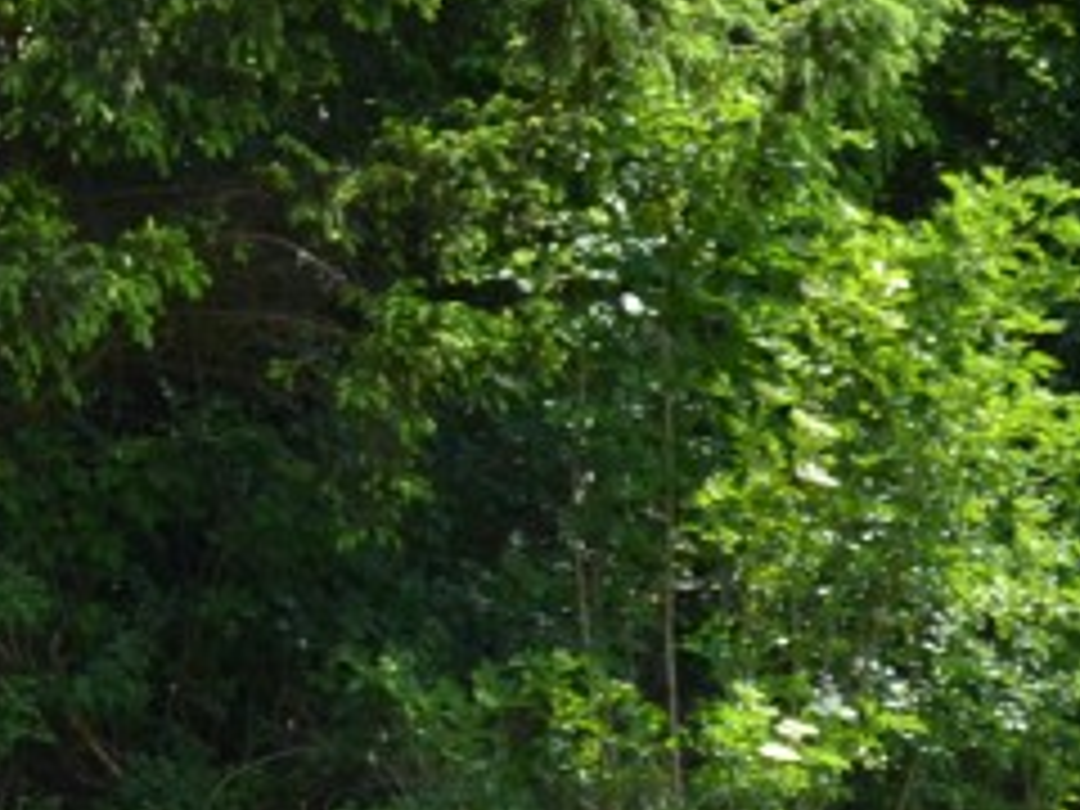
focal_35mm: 277
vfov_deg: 5.4
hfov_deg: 6.9
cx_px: -968
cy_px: 554
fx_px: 8644
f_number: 4.8
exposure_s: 1/640
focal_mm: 45
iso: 400
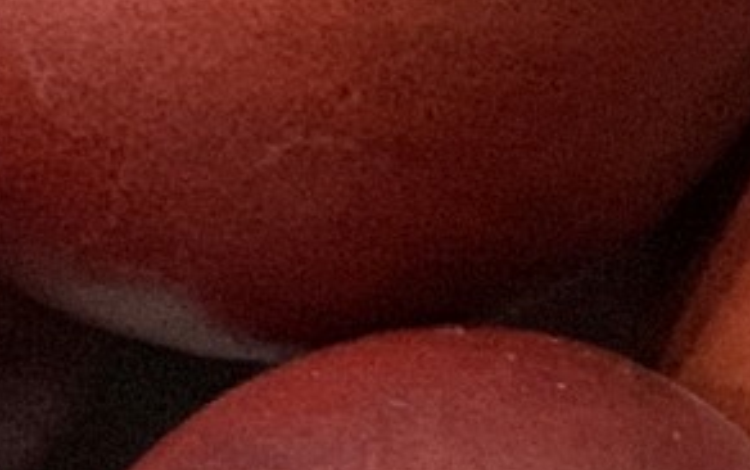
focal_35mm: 362
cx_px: 167
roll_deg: +0.3
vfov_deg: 3.6
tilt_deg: -31.9
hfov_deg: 5.8
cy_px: 54
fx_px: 7405
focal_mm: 6
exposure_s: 1/25
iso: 640
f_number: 2.4
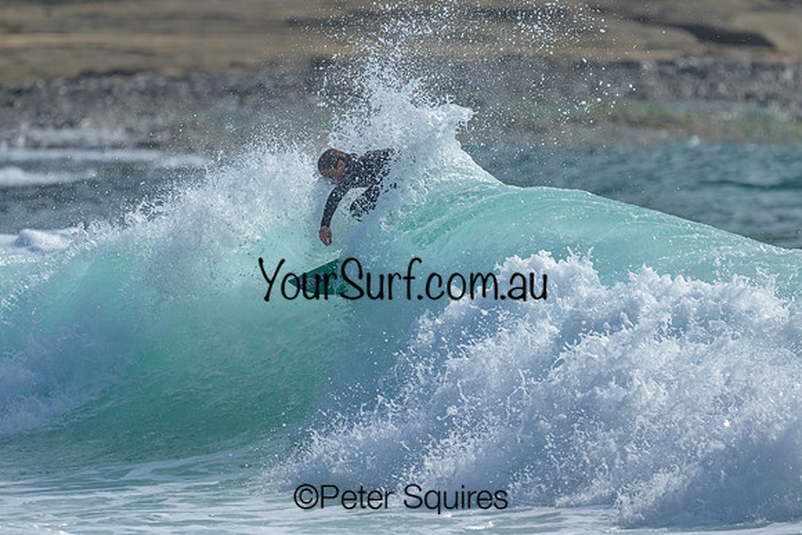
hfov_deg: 2.1
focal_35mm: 1002
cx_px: 502
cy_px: 235
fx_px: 22324
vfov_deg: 1.4
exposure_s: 1/2000
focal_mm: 800
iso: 160
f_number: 6.3
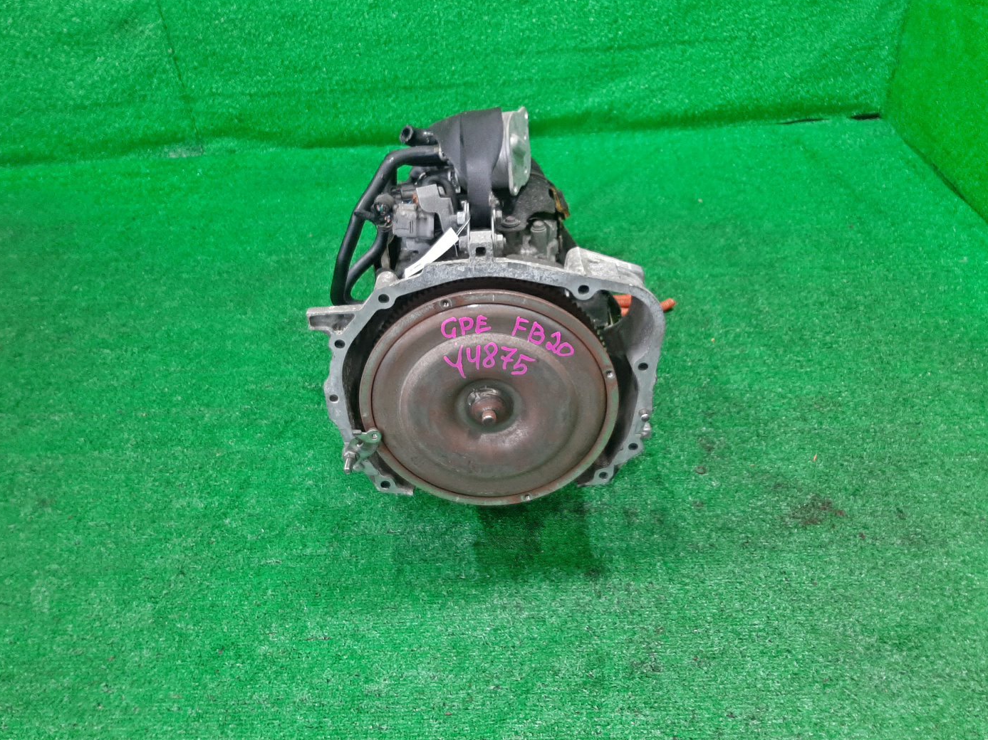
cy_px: 359
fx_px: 771
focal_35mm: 27
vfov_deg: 51.3
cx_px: 487
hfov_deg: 65.3
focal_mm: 3.93
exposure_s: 1/50
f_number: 1.7
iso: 162
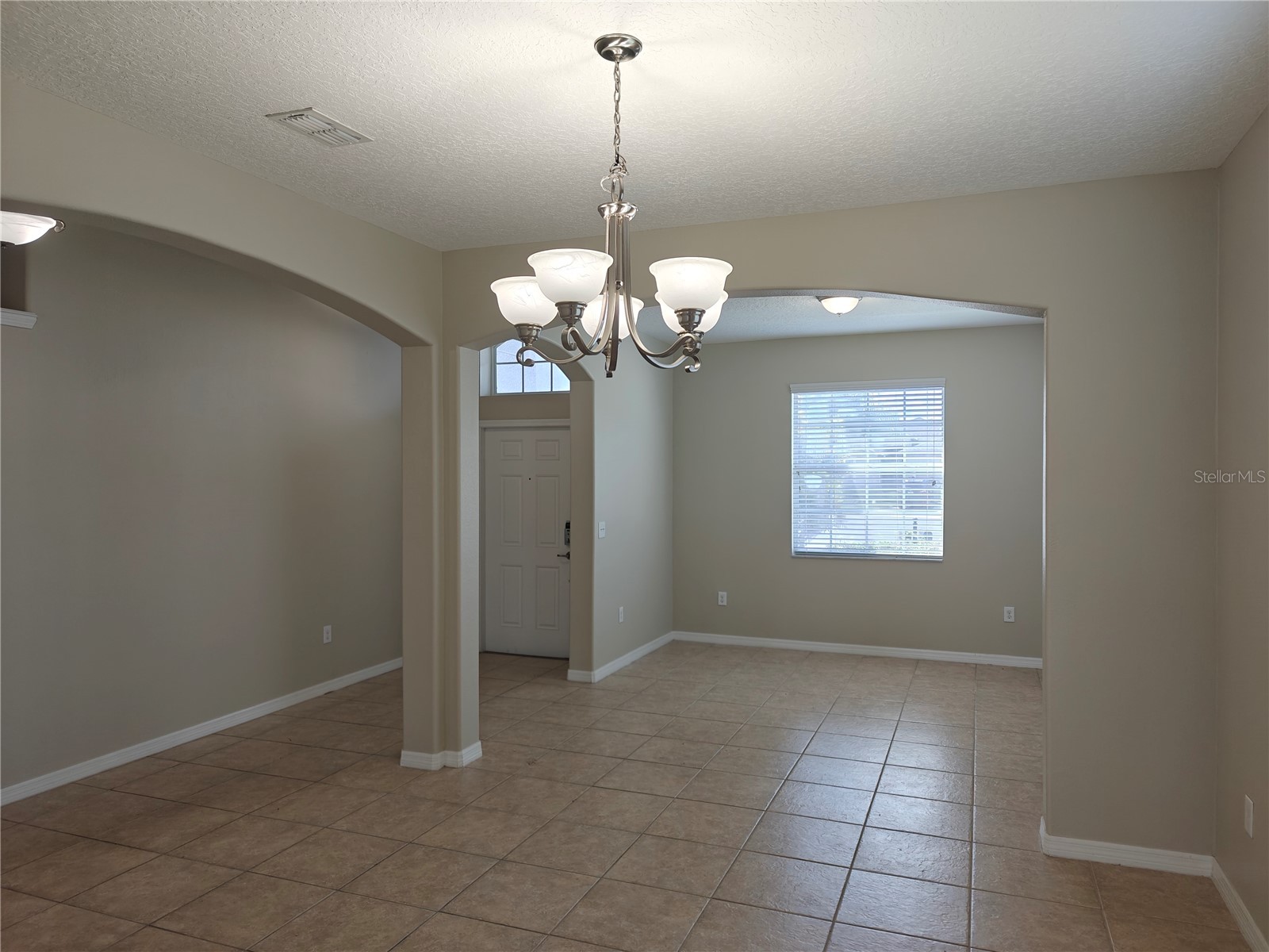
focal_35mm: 23
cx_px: 634
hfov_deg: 73.9
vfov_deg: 58.9
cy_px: 476
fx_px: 843
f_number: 1.6
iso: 100
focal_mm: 6.06
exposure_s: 1/120
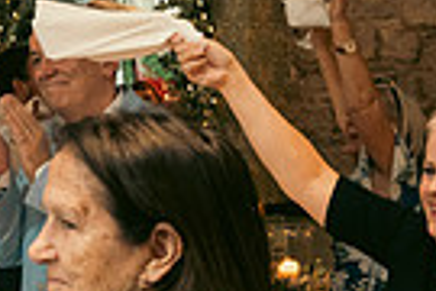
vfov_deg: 13.0
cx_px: 452
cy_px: 344
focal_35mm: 103
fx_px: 1247
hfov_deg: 19.2
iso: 2500
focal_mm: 24
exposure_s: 1/160
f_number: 3.5
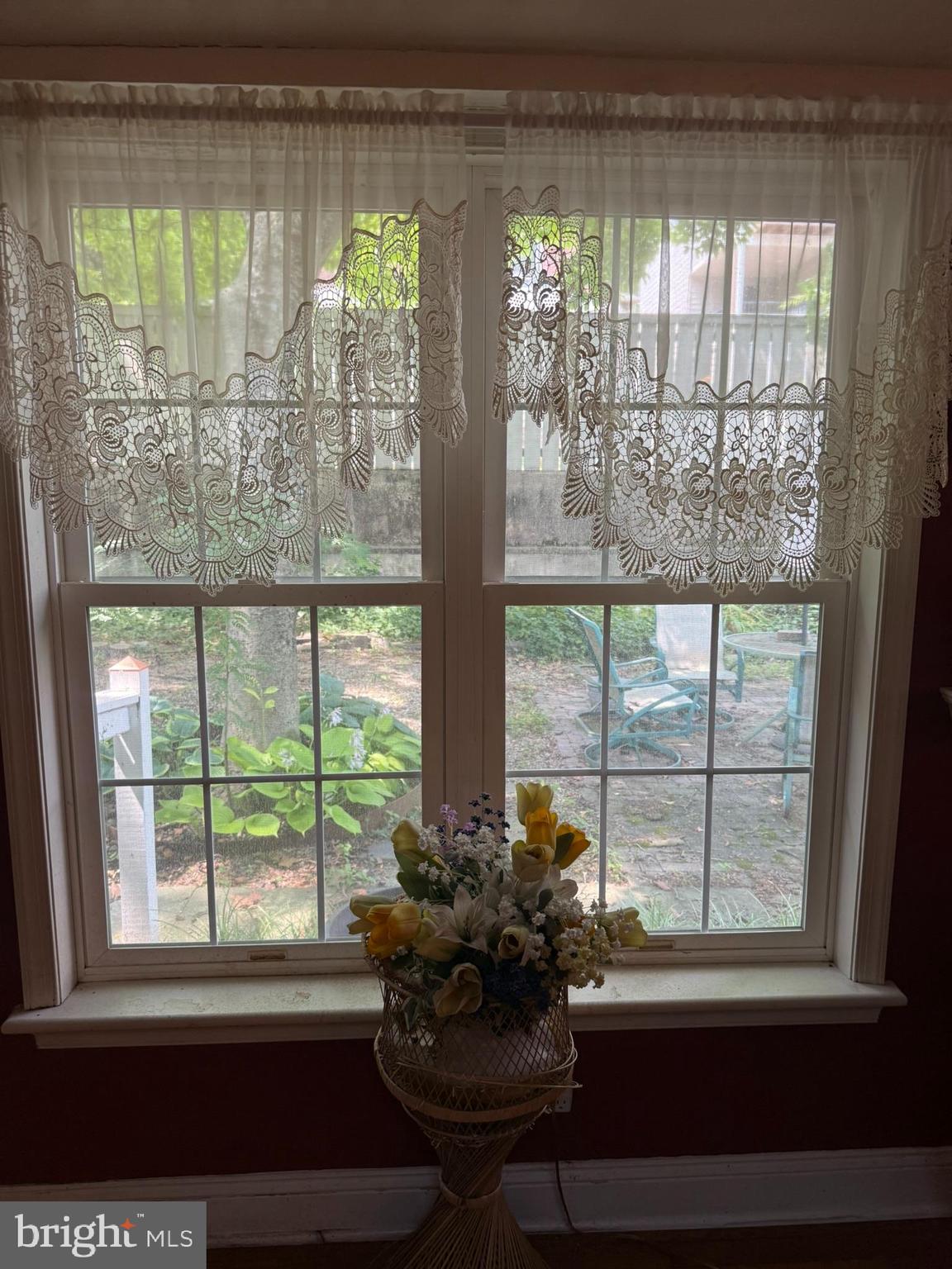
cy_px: 634
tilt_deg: -10.1
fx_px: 880
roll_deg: -1.4
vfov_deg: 71.6
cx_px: 476
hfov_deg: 56.8
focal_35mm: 24
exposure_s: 1/60
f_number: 1.78
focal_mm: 6.76
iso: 125
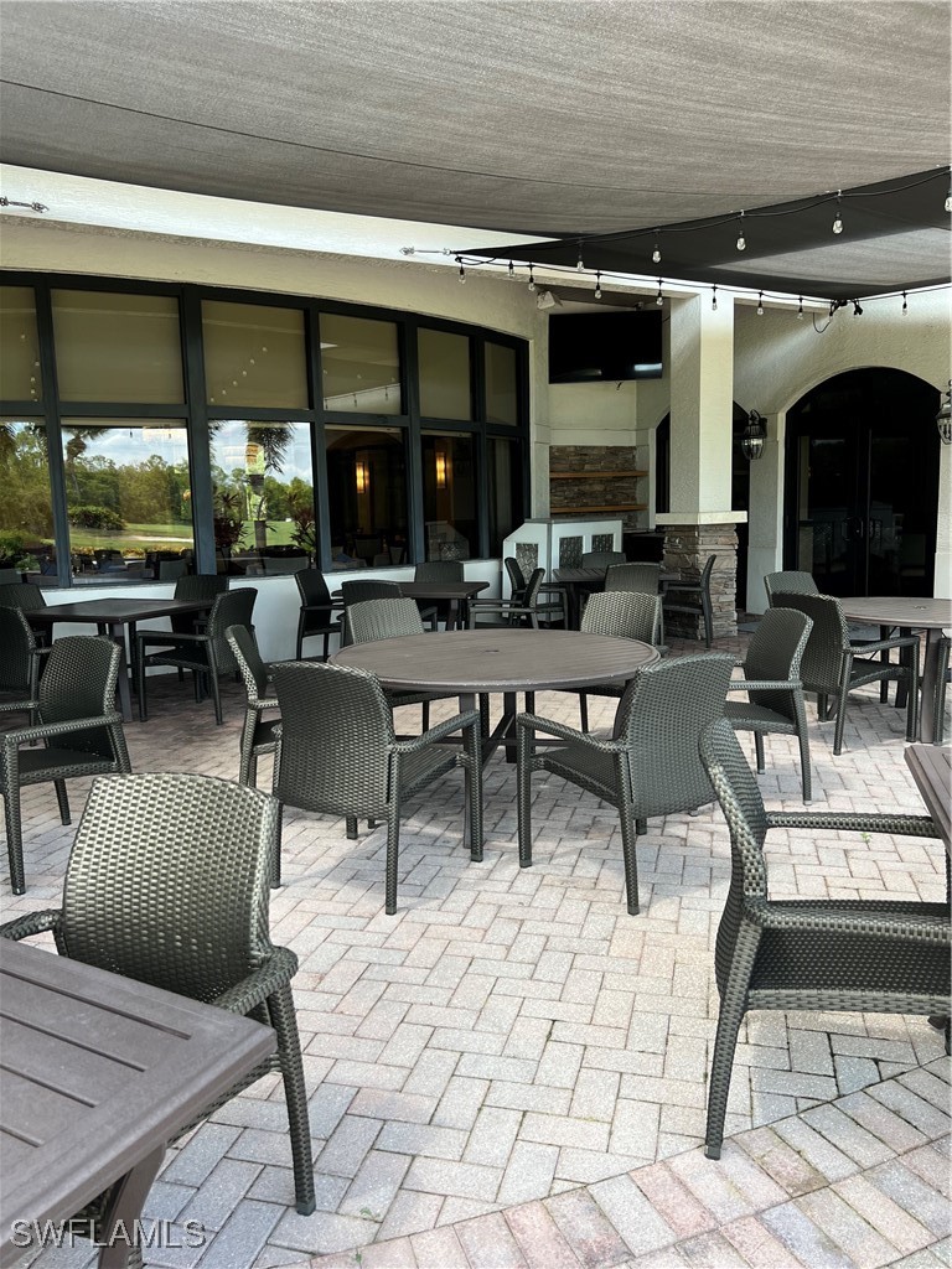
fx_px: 953
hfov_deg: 53.1
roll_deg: +1.2
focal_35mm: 26
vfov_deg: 67.3
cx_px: 476
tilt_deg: -5.6
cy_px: 634
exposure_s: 1/249
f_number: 1.5
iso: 40
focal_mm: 5.7
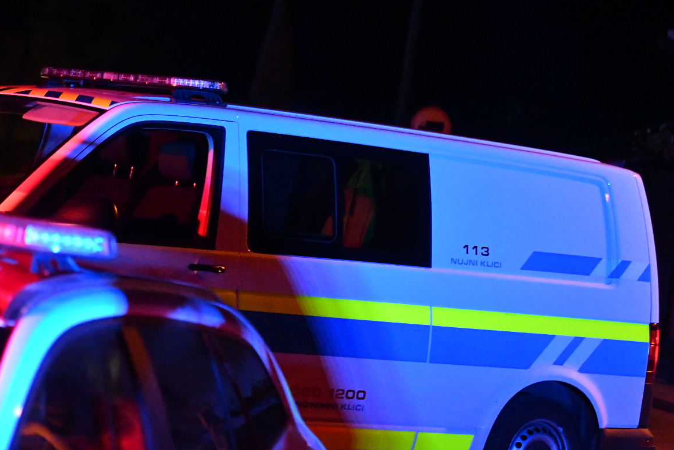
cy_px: 163
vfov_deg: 9.4
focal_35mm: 146
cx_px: 271
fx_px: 2734
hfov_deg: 14.0
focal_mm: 70
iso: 10000
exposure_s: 1/80
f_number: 2.8
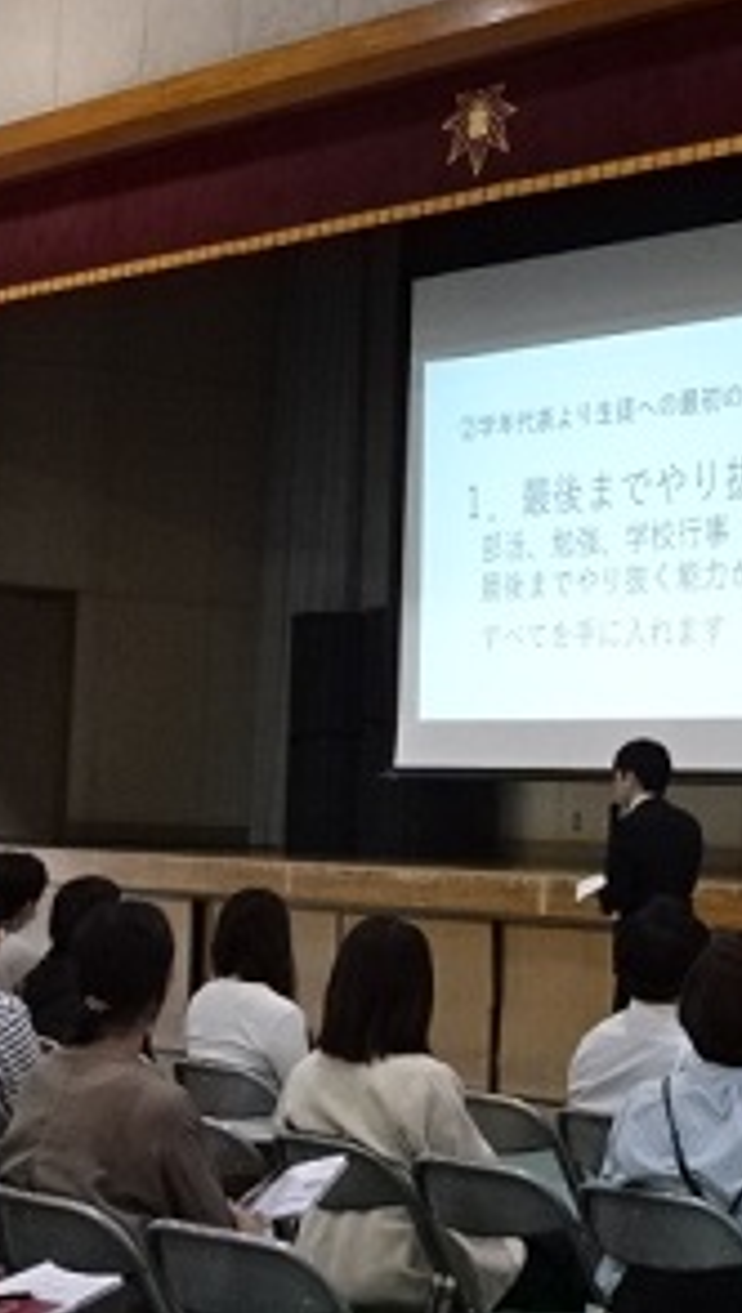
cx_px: 612
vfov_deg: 28.6
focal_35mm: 74
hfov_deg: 16.2
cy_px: 648
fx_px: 2581
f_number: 4.5
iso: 800
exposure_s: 1/50
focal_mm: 8.51
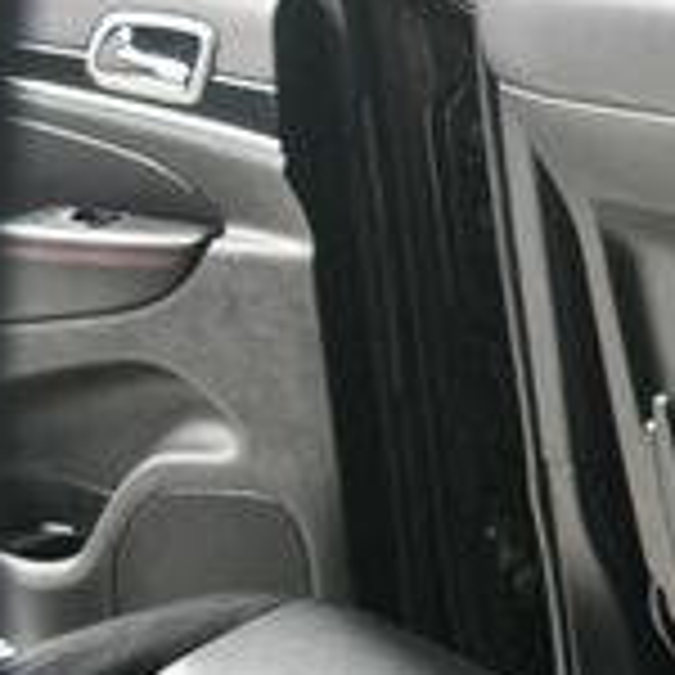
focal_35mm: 98
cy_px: 364
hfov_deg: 14.2
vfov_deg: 17.7
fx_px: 2162
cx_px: 1431
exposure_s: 1/160
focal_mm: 18
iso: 100
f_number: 3.5
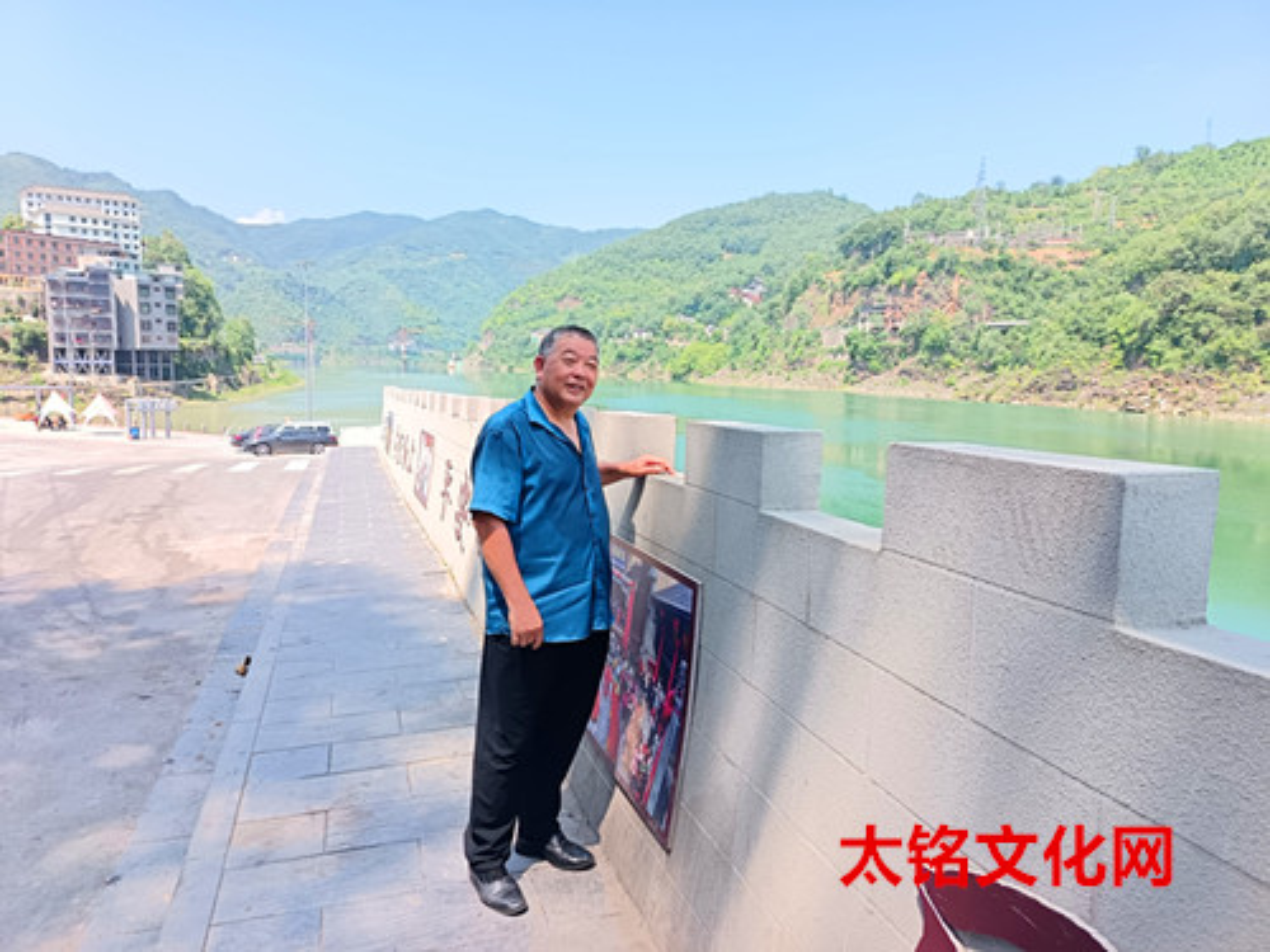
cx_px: 635
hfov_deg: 71.6
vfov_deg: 56.8
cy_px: 476
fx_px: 881
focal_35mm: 24
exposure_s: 1/200
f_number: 1.75
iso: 100
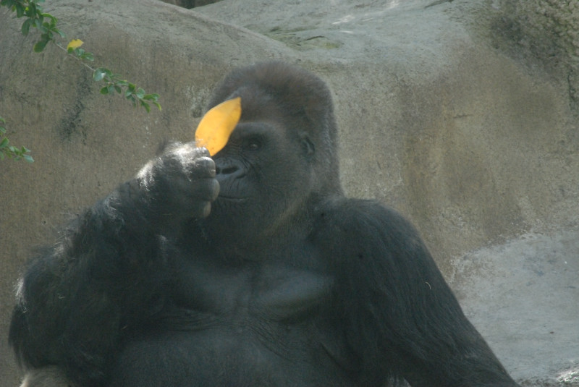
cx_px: 290
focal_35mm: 450
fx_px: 7244
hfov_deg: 4.6
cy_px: 194
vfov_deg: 3.1
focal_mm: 300
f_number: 16
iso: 1600
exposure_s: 1/90
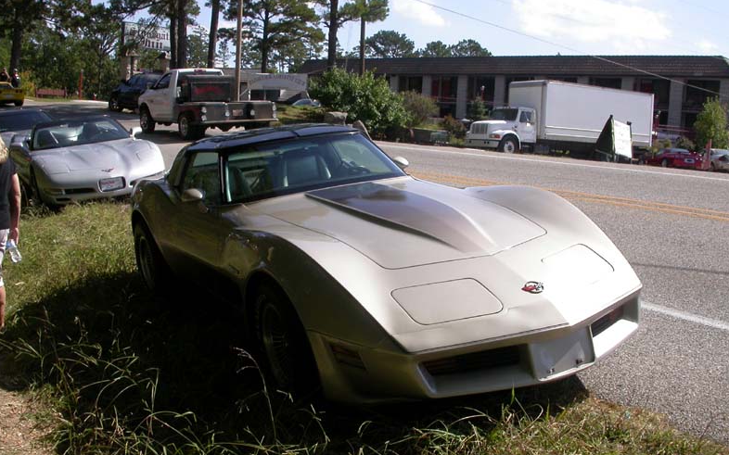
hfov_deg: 48.2
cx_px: 363
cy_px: 232
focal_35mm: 41
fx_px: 814
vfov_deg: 31.2
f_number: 7.5
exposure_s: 1/284
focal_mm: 7.85
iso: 100
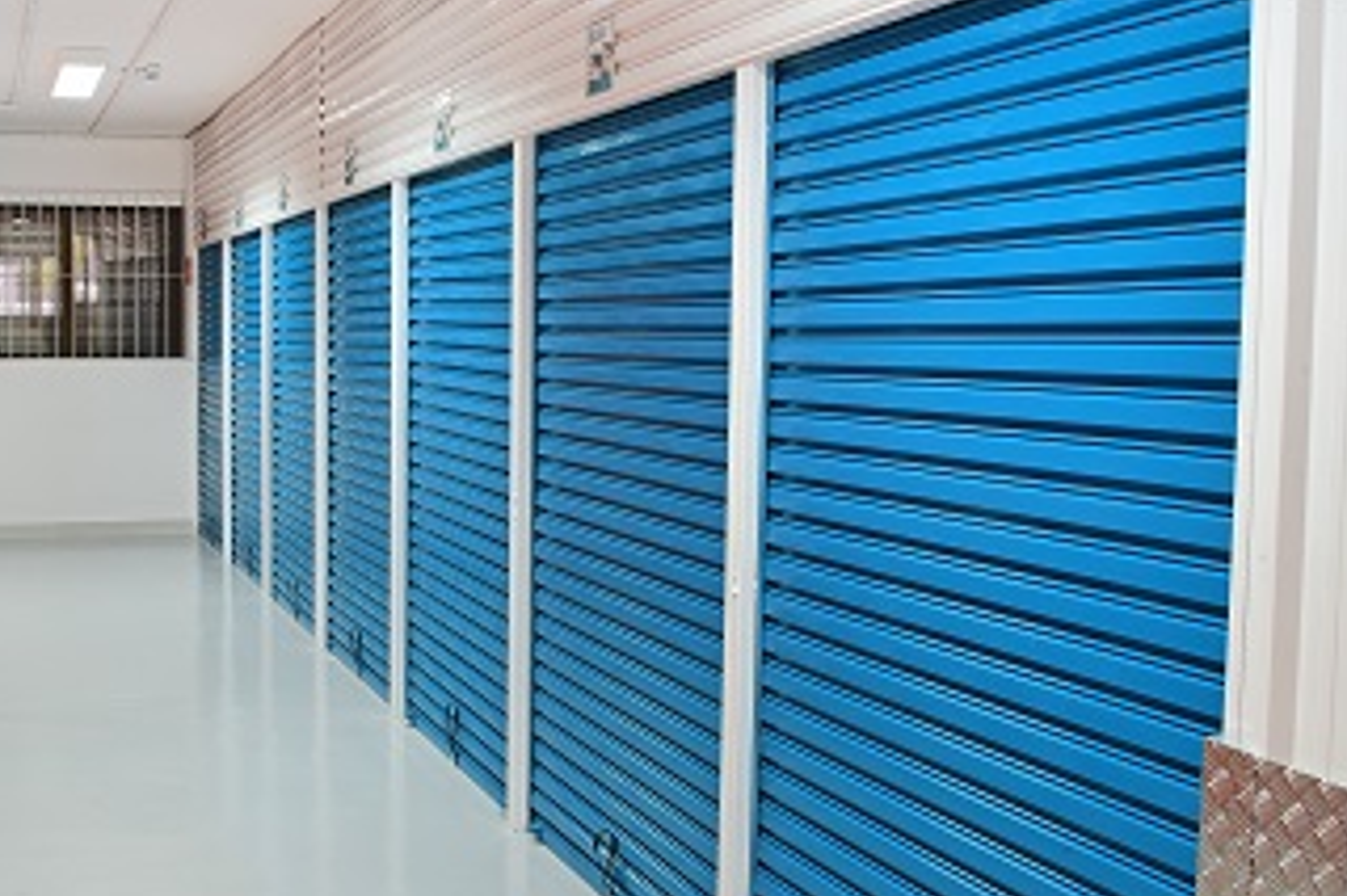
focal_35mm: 45
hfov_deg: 42.9
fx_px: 1683
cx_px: 429
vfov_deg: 29.5
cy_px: 623
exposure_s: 2
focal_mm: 24
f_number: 22
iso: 280
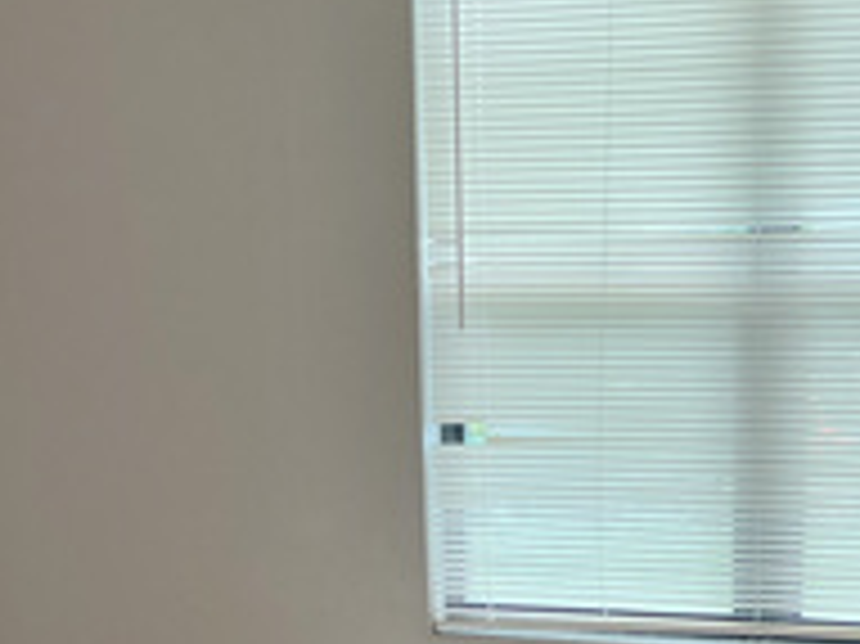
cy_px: 545
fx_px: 2160
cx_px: 428
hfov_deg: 22.5
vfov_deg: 16.8
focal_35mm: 87
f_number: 1.6
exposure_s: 1/120
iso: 64
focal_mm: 5.1
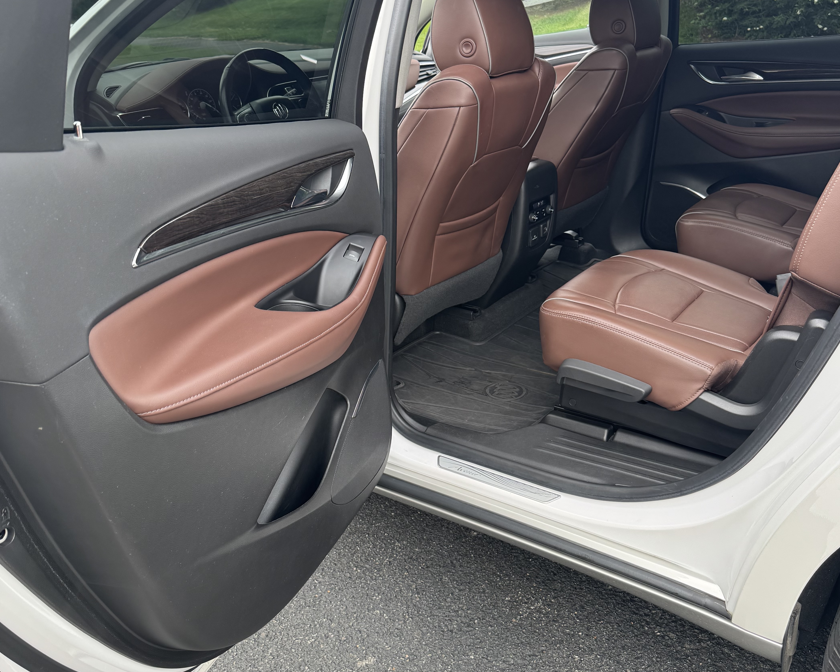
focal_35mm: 32
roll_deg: +4.3
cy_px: 325
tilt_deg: -19.1
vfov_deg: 45.8
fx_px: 795
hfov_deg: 55.7
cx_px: 424
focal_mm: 6.76
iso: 80
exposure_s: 1/159
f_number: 1.78
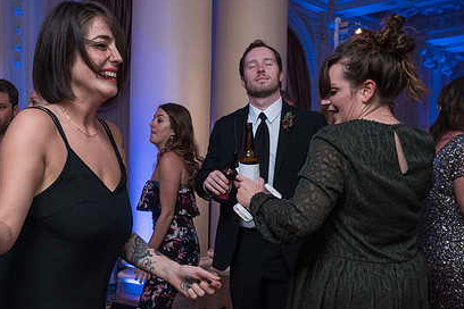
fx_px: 644
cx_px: 132
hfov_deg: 38.8
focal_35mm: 50
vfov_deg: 26.4
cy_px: 254
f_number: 5.6
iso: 2000
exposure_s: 1/200
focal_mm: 27
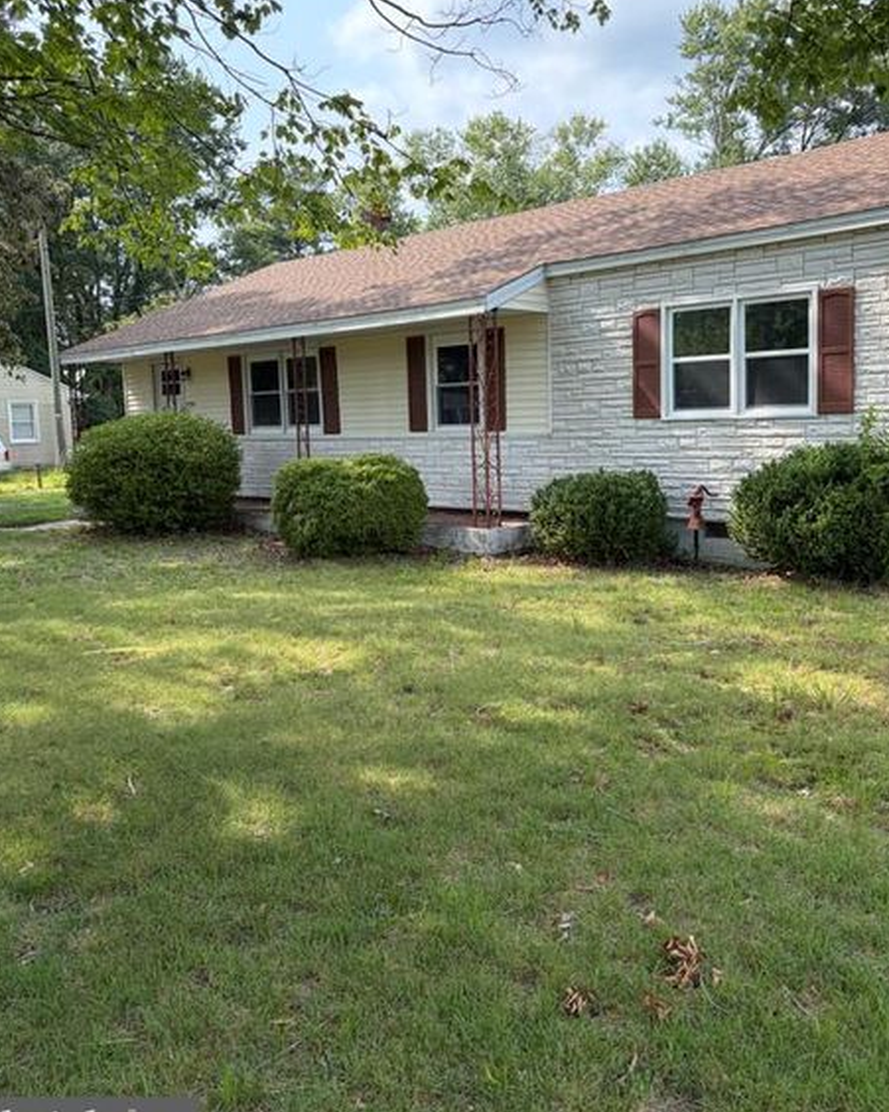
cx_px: 479
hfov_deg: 48.4
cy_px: 510
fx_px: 987
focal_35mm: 30
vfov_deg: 58.7
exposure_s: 1/1393
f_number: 1.6
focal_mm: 5.96
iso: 64
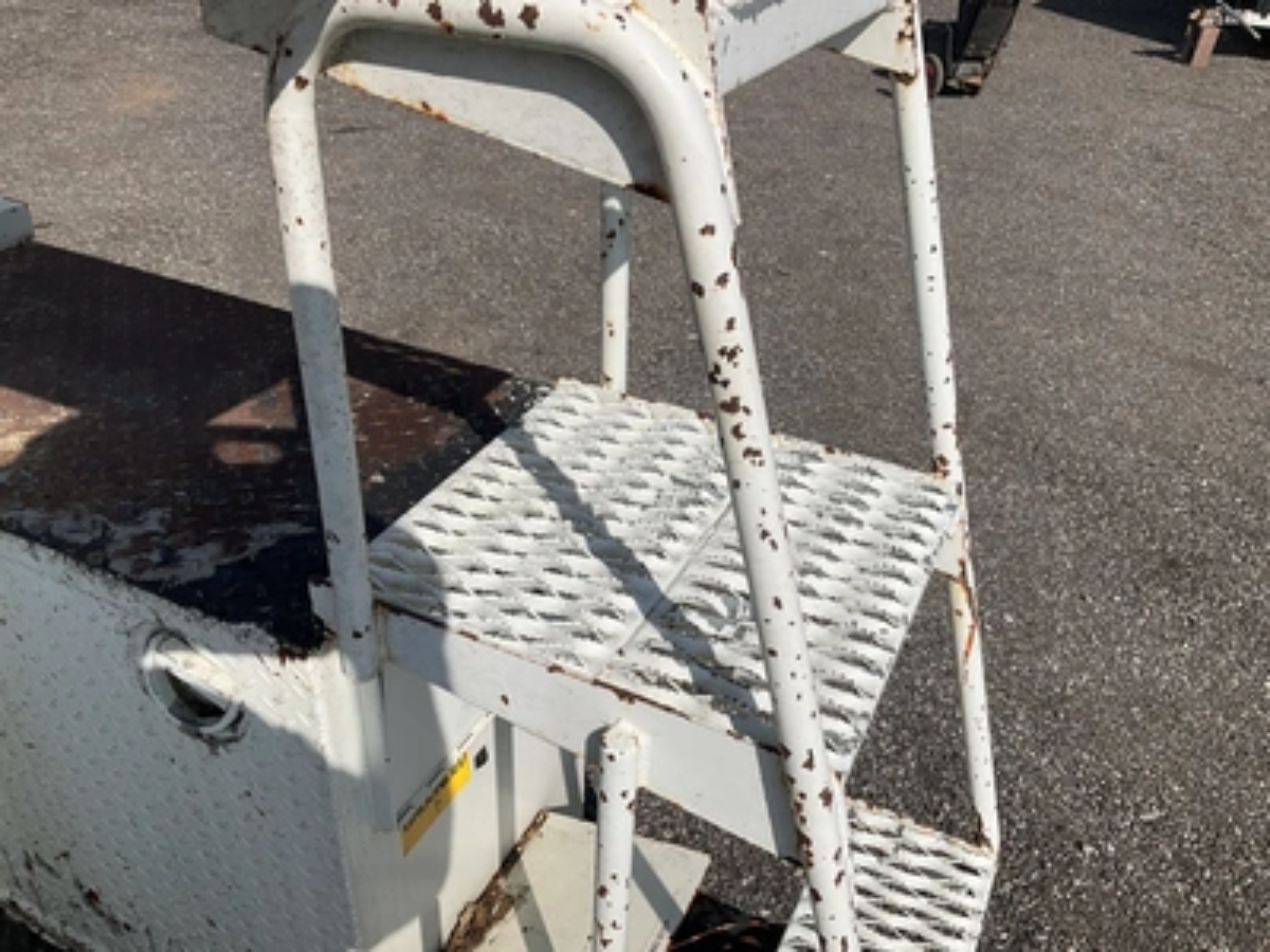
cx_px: 635
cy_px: 476
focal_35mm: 29
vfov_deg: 48.2
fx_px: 1064
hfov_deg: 61.7
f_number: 1.8
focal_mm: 3
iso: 25
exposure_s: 1/4405
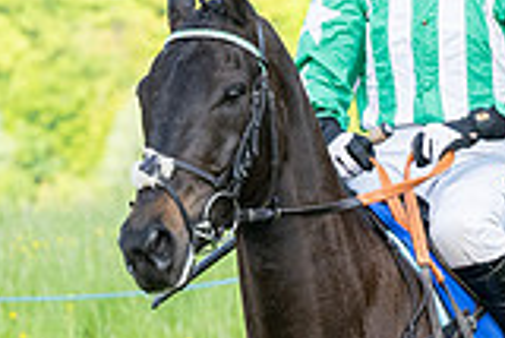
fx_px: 11780
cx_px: 390
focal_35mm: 839
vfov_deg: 1.6
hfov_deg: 2.5
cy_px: 283
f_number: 5
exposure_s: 1/800
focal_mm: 115
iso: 400
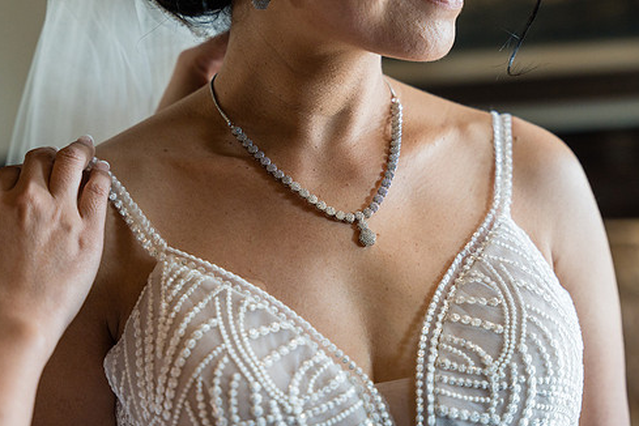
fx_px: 1473
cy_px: 190
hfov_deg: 24.5
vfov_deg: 16.5
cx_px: 299
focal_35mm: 83
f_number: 2.8
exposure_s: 1/320
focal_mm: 70
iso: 1000
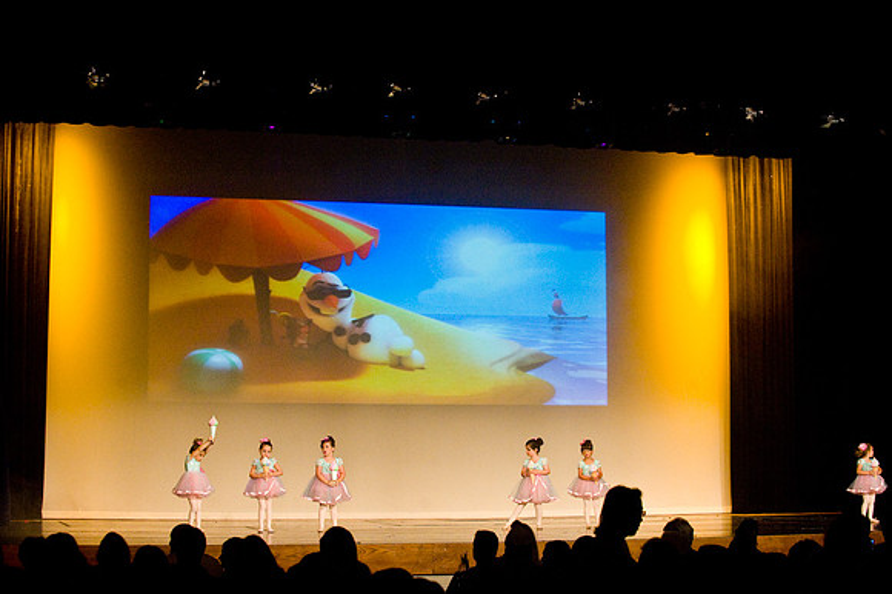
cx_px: 446
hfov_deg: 28.9
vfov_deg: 19.4
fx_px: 1733
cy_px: 297
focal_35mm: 70
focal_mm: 70
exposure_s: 1/200
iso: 3200
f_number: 4
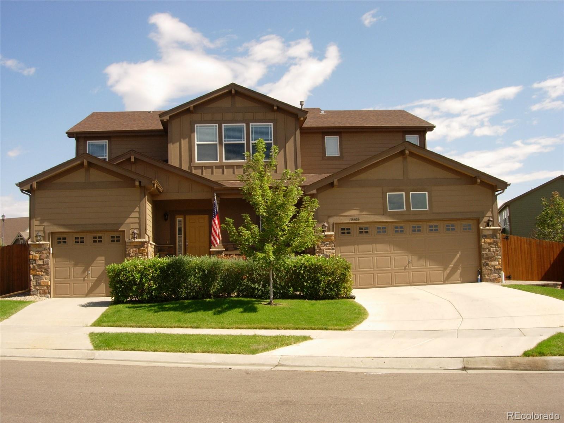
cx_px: 282
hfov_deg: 49.0
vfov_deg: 37.7
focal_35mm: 38
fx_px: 619
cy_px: 212
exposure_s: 1/483
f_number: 4.8
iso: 64
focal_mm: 7.8
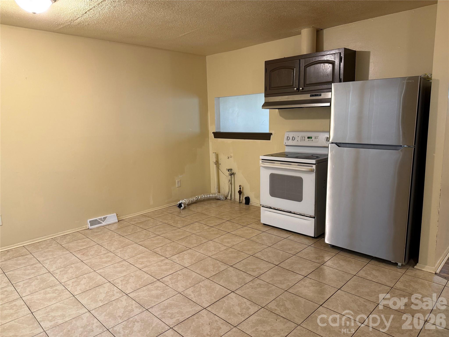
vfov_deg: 56.8
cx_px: 224
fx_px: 311
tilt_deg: -8.9
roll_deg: +1.2
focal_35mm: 24
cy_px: 168
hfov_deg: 71.6
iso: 200
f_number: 1.78
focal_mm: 6.76
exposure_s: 1/65
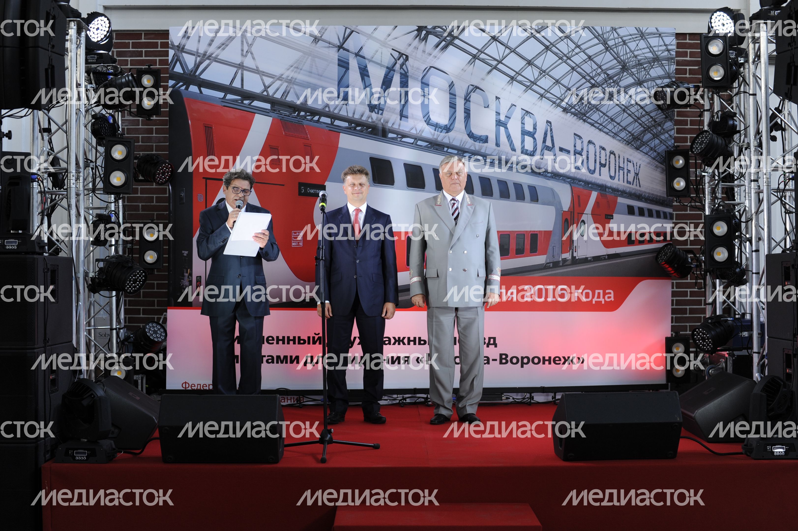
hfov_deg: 39.6
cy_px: 266
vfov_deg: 27.0
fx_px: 1108
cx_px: 399
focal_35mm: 50
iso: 500
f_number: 4.5
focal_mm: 50
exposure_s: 1/400
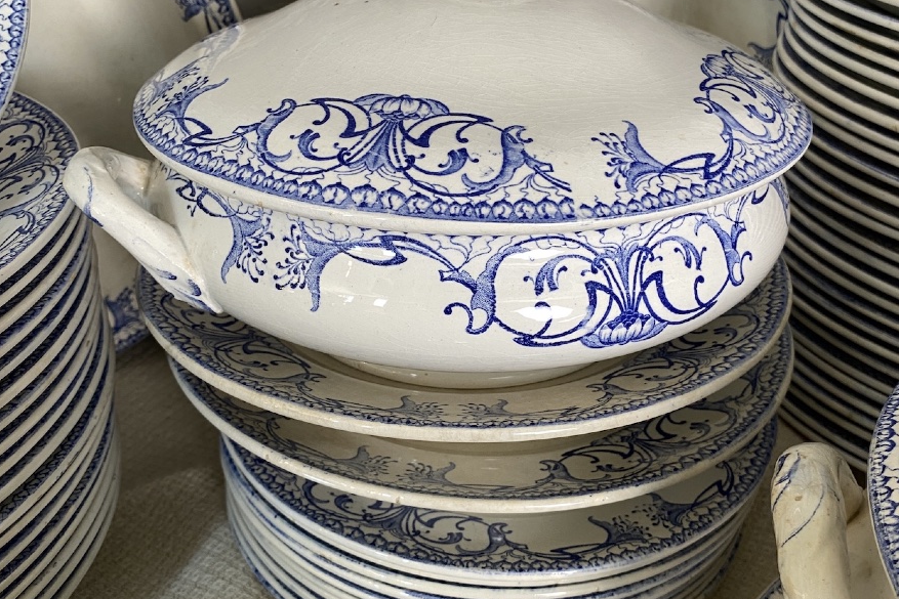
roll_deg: -3.0
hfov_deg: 51.9
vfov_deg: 35.9
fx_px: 924
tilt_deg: -28.3
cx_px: 458
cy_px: 270
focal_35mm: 37
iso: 64
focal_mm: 4.25
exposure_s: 1/50
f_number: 1.8
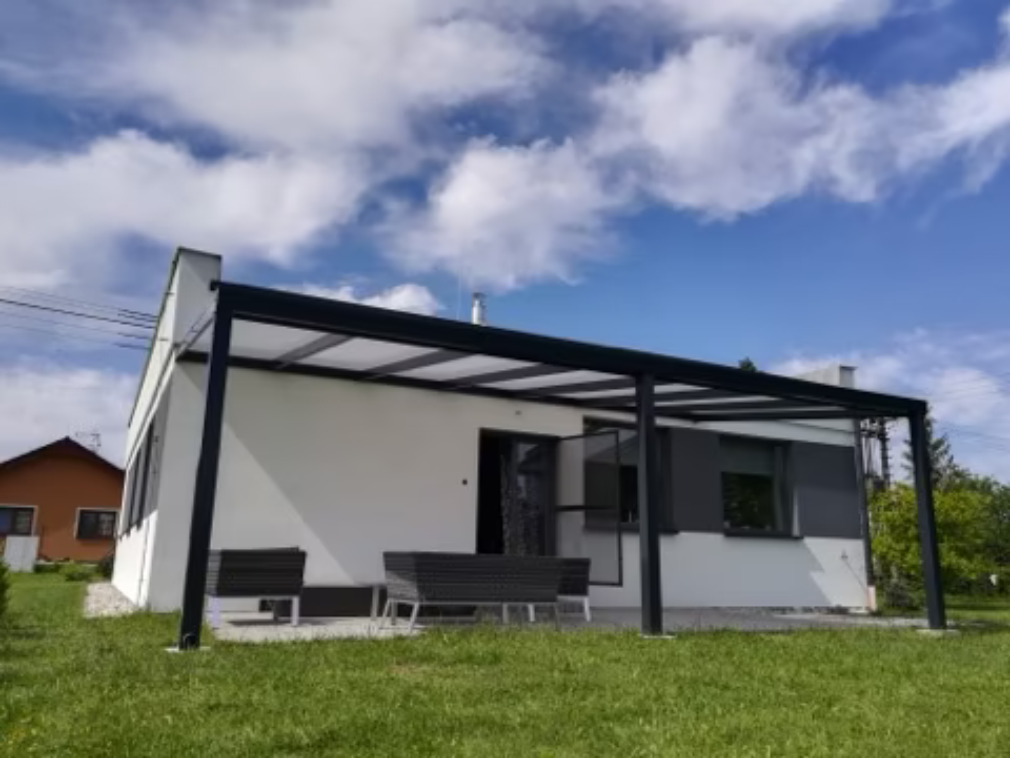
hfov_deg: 67.3
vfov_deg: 53.1
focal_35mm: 26
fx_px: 759
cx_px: 505
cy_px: 379
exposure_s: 1/1279
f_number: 2.2
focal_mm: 3.83
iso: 50
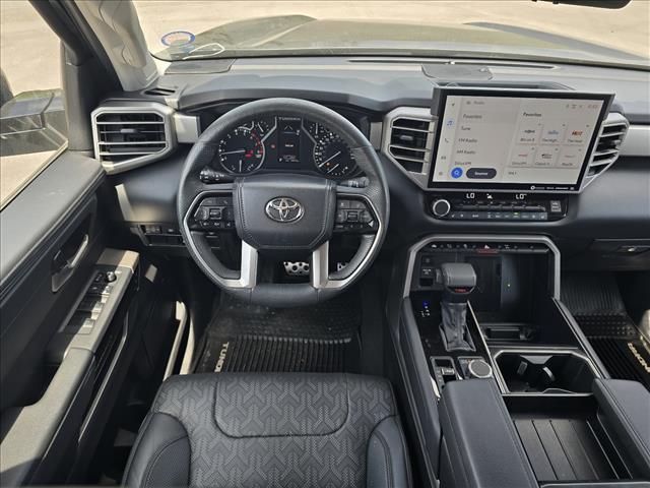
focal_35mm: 23
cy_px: 244
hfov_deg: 73.9
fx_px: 432
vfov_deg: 58.9
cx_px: 325
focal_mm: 6.3
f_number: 1.7
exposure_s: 1/67.1
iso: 12
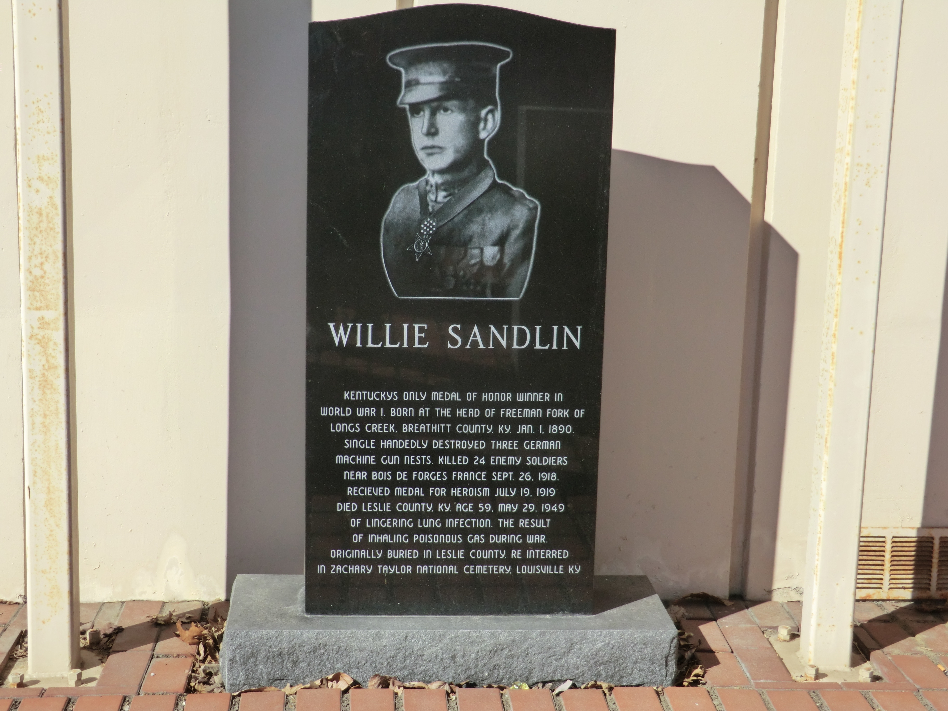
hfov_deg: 34.9
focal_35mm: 55
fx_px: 1506
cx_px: 474
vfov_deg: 26.6
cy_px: 356
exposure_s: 1/800
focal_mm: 9.8
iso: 80
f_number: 4.2
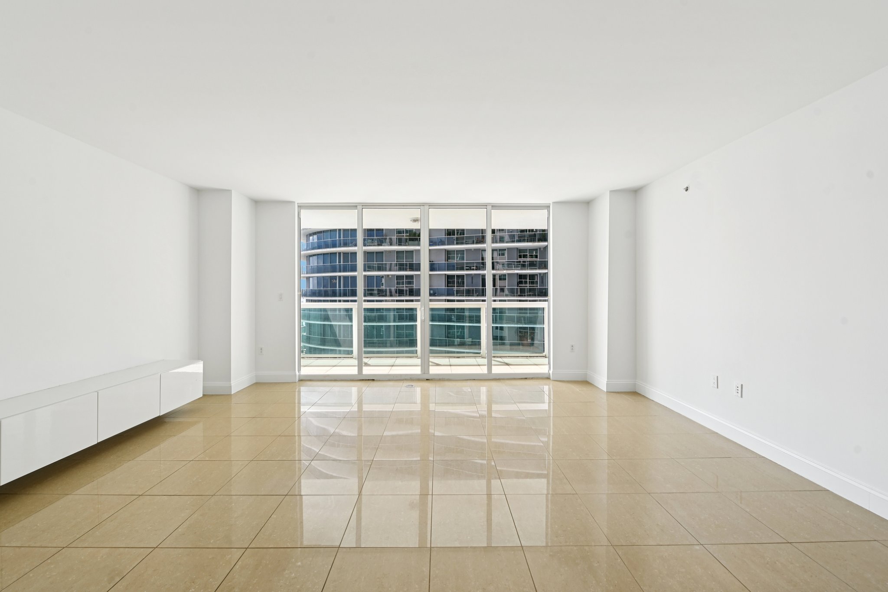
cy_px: 296
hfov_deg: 104.3
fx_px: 345
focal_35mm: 14
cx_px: 444
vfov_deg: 81.2
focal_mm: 14
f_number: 8
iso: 100
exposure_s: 1/100
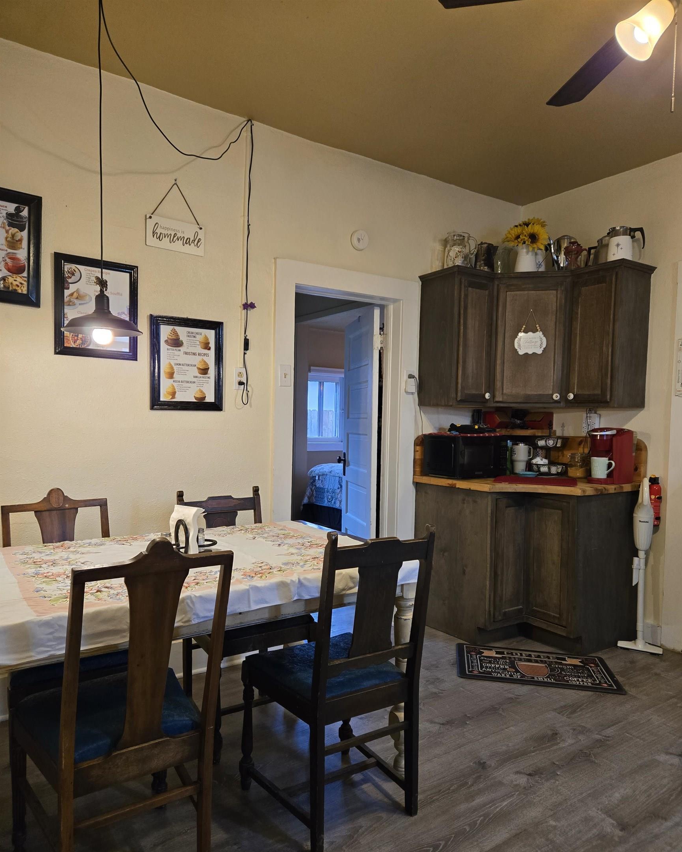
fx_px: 606
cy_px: 455
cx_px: 341
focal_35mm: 24
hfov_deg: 58.8
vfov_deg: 70.2
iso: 320
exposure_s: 1/120
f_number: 1.8
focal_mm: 5.4
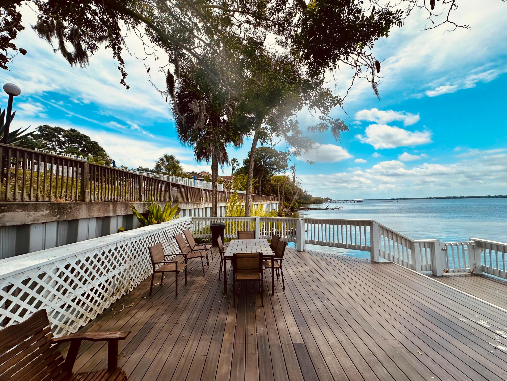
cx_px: 254
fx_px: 205
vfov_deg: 85.7
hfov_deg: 102.1
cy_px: 190
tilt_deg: +1.6
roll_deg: +0.5
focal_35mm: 14
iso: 50
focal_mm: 2.22
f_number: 2.2
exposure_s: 1/2257
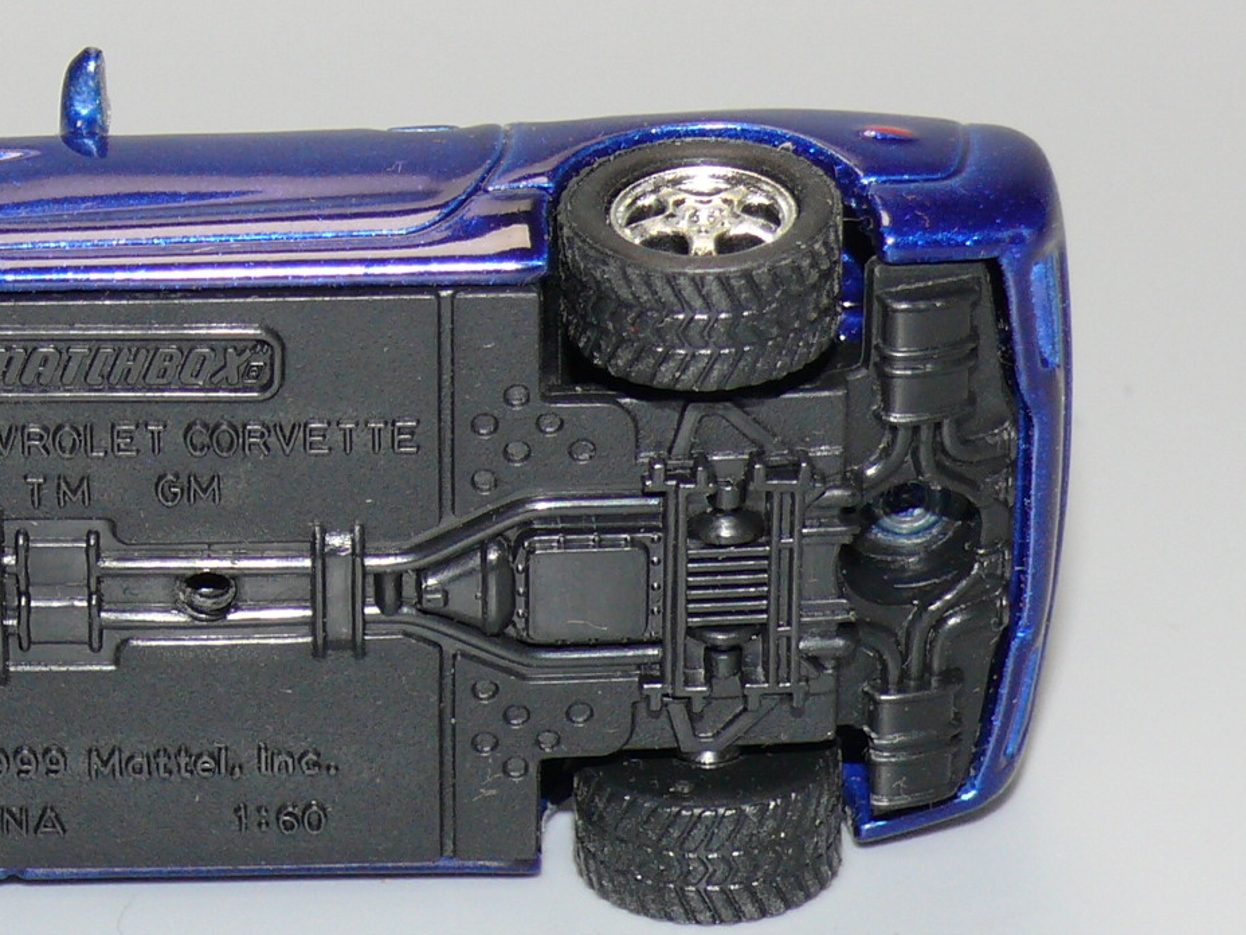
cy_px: 490
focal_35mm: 193
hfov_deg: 10.2
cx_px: 204
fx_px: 6947
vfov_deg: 7.7
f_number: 4
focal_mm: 14.2
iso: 100
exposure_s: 1/30
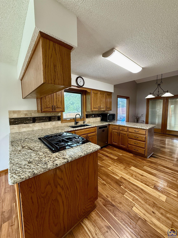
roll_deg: -0.6
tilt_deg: -4.9
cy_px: 119
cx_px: 89
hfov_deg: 85.7
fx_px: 96
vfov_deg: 102.1
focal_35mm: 14
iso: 200
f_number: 2.2
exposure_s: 1/60
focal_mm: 2.22
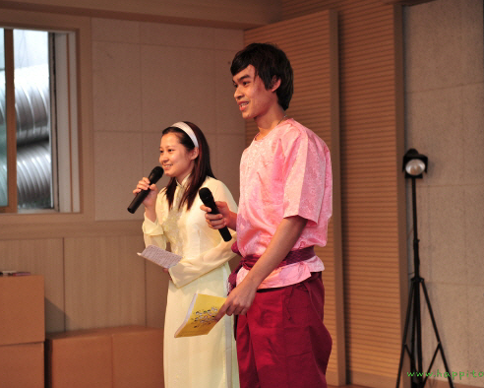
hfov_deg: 23.8
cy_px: 193
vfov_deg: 19.2
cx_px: 235
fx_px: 1146
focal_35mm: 80
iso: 400
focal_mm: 70
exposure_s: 1/80
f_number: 2.8
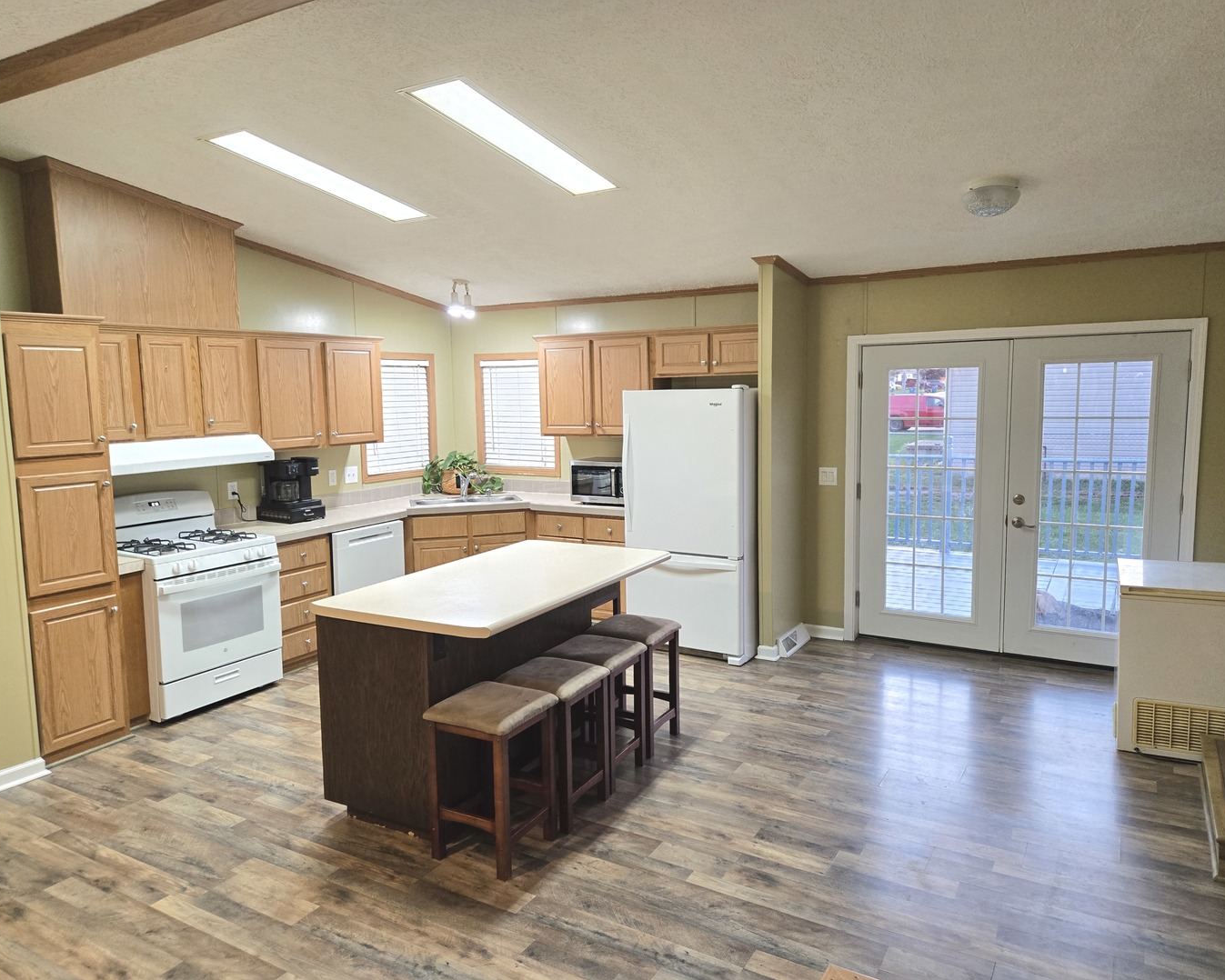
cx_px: 612
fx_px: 870
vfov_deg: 58.8
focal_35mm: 24
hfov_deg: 70.3
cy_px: 490
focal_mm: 5.4
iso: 400
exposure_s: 1/120
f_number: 1.8
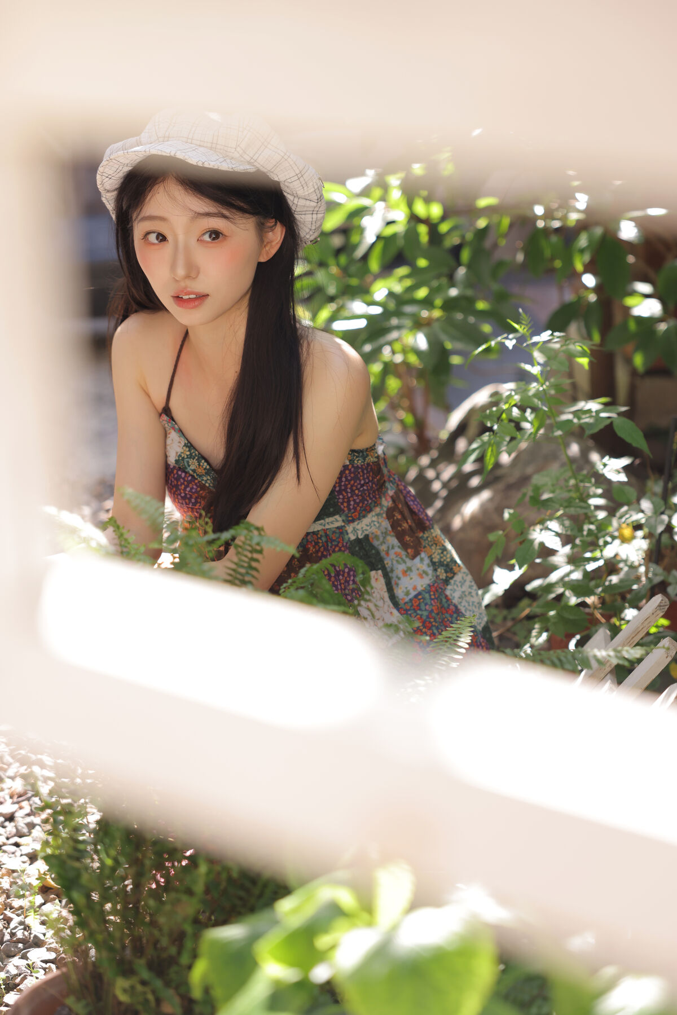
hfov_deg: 19.7
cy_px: 508
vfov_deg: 29.2
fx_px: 1945
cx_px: 338
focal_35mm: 69
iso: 400
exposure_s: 1/640
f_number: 2.8
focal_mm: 70
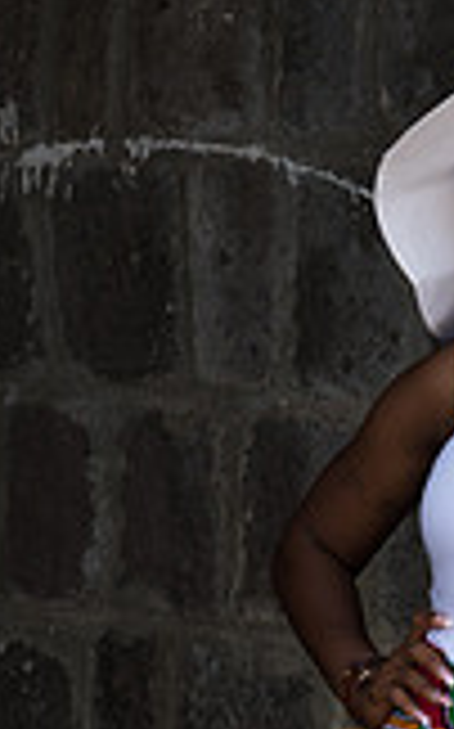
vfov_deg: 11.9
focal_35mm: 176
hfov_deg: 7.4
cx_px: 463
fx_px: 3490
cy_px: 522
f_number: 5.6
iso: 125
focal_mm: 62
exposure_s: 1/160
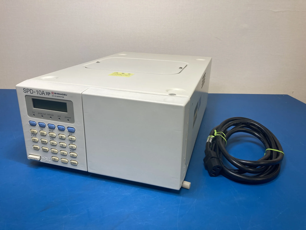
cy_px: 115
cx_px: 153
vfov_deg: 49.7
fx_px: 248
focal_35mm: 28
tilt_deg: -20.7
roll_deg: +0.3
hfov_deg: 63.4
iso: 50
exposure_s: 1/100
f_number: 1.8
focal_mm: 3.99
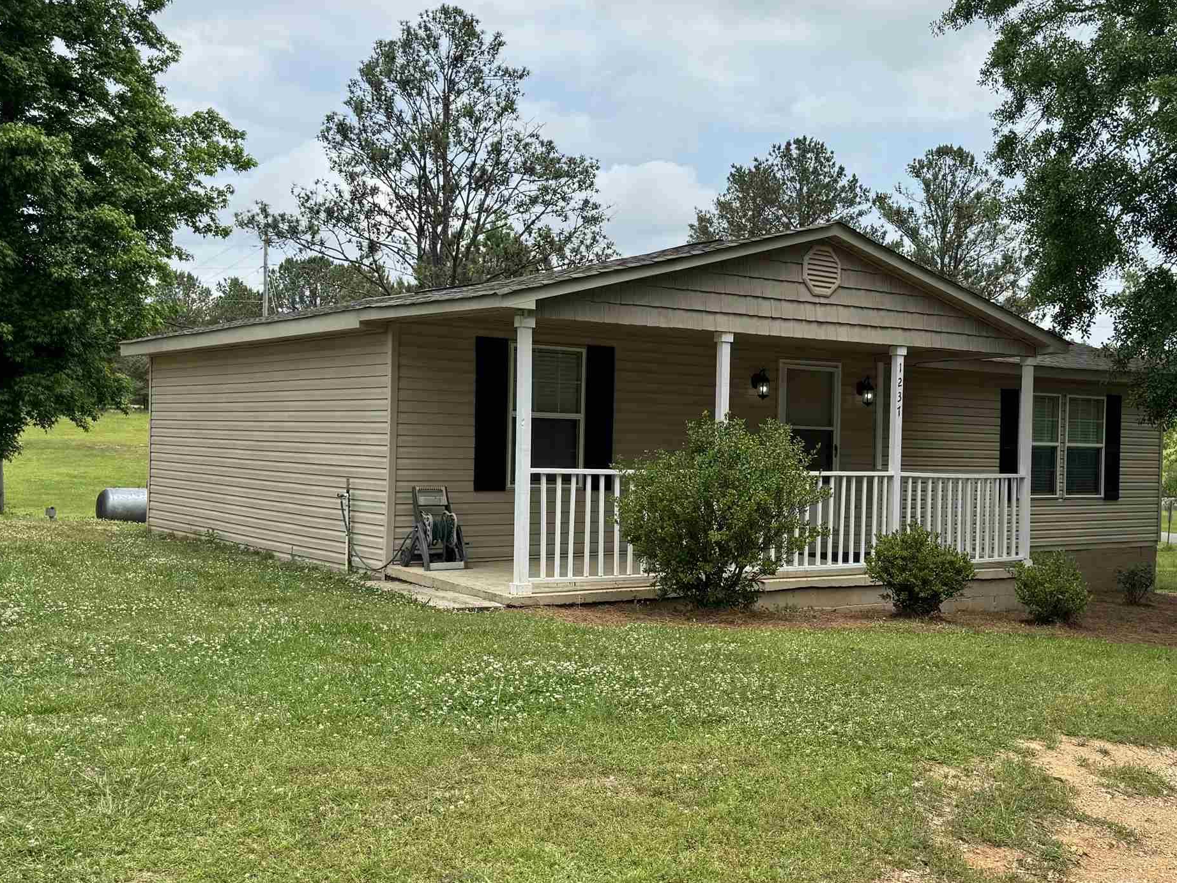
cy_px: 470
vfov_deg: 35.9
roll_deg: -1.8
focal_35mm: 40
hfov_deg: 46.2
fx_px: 1360
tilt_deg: -2.6
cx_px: 770
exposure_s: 1/3597
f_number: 1.78
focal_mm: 6.76
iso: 80
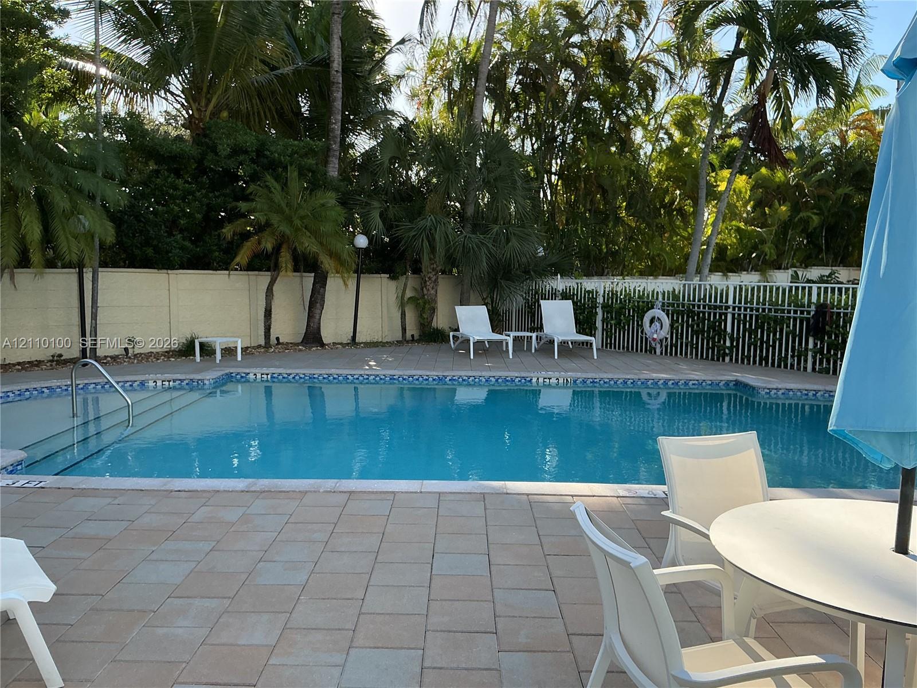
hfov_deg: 61.7
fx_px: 768
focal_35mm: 29
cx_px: 458
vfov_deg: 48.2
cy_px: 344
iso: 25
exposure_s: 1/944
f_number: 1.8
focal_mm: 3
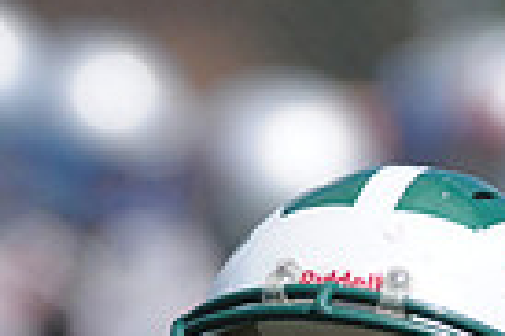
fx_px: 26747
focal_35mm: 1909
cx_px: 361
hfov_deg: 1.1
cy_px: 659
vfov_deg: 0.7
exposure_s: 1/5000
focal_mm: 300
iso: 500
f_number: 4
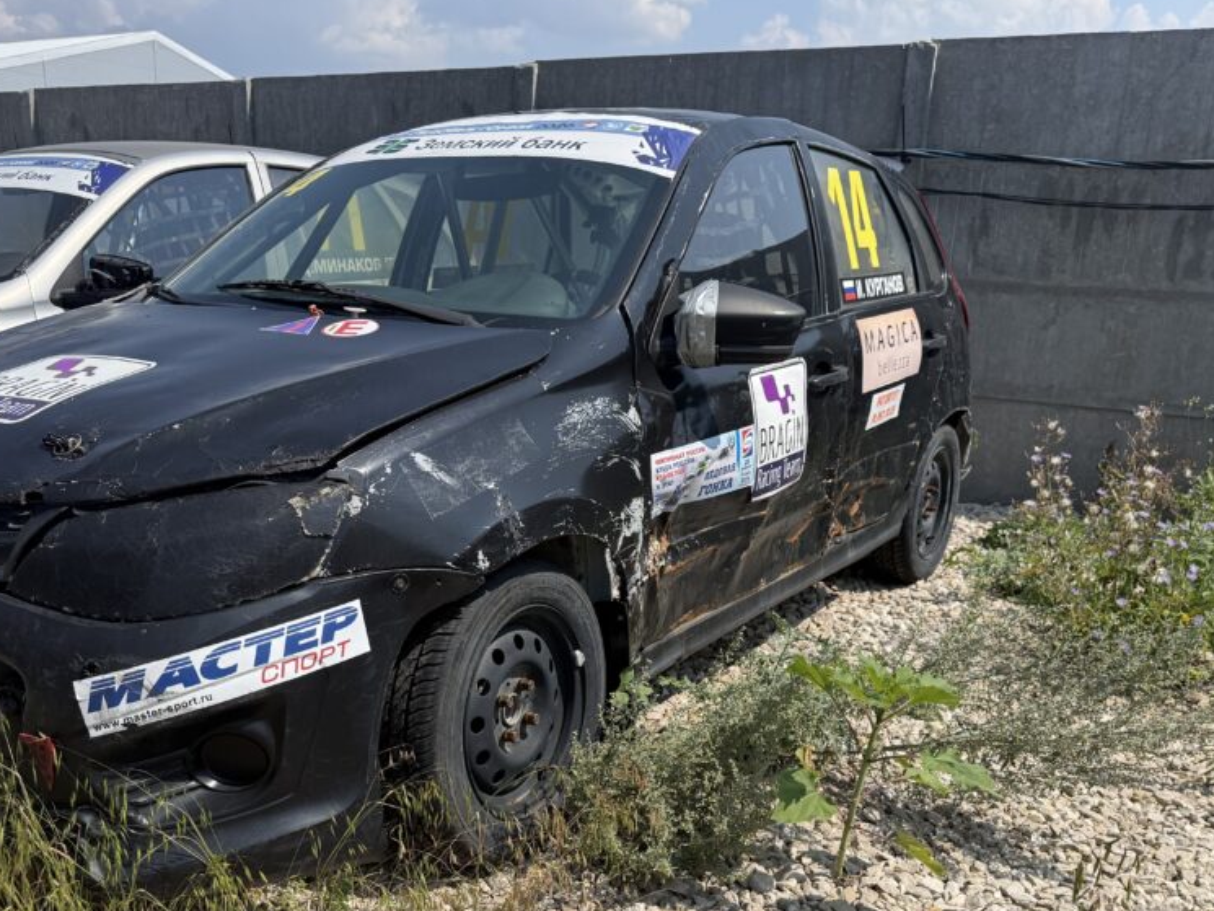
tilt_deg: -16.9
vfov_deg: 42.3
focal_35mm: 33
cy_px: 614
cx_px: 551
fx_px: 1158
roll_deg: -2.4
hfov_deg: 55.3
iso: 100
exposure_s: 1/5319
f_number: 1.78
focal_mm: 6.76
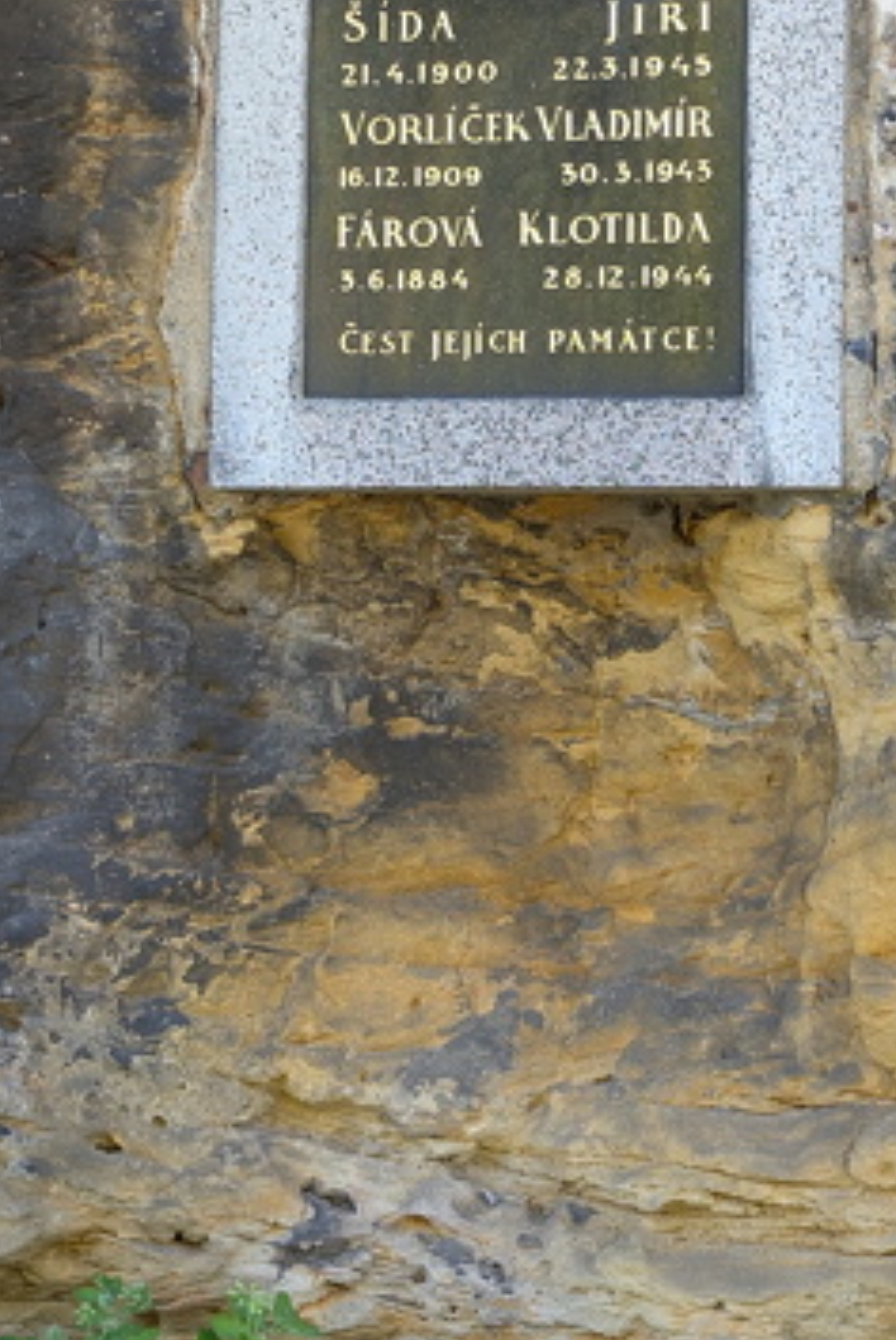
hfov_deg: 16.3
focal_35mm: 84
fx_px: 3130
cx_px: 416
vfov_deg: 23.9
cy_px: 357
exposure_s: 1/140
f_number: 1.85
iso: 46
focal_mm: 6.81
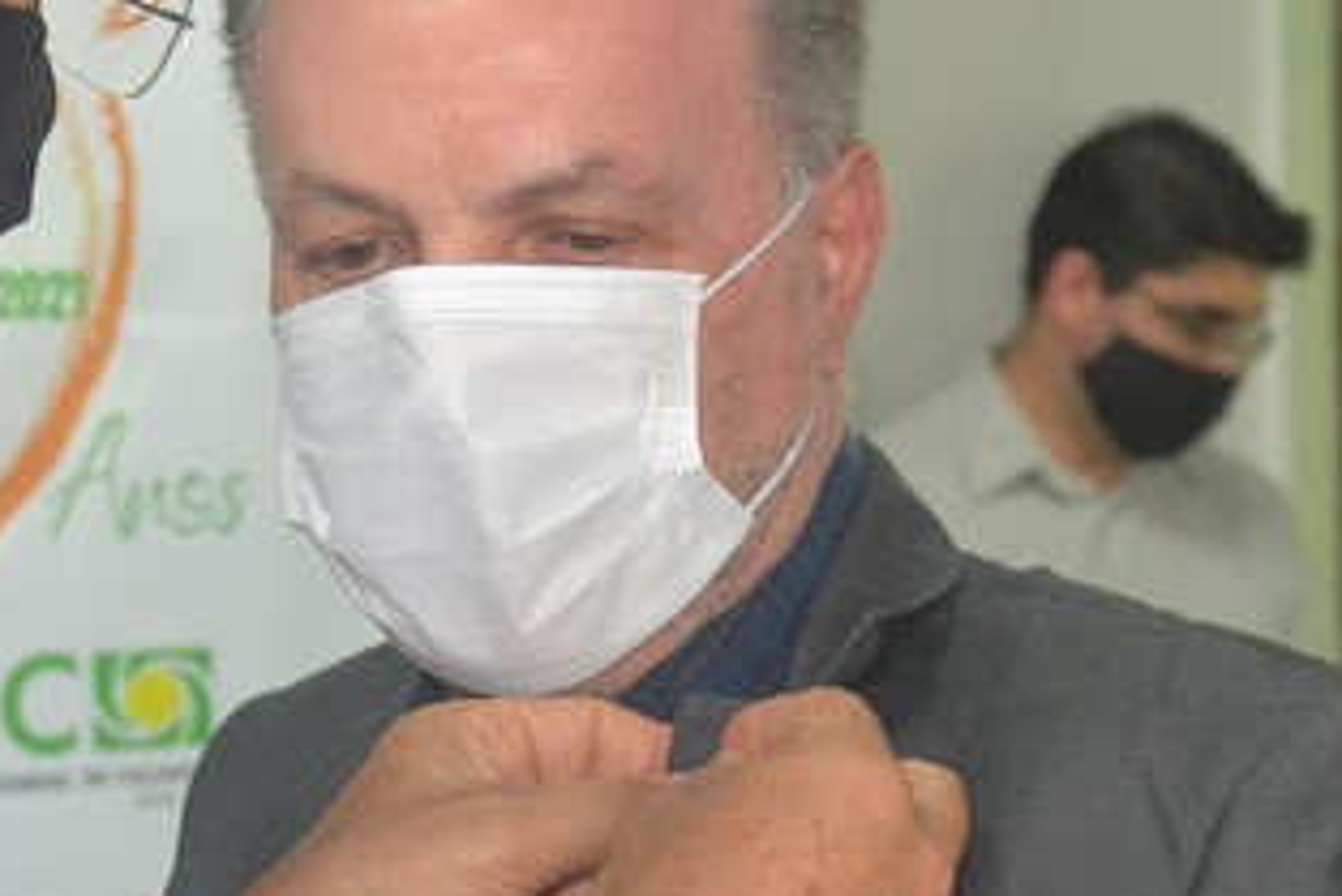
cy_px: 424
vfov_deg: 10.0
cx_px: 304
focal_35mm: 138
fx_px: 5146
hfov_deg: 14.8
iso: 1400
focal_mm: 32
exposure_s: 1/60
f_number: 4.2
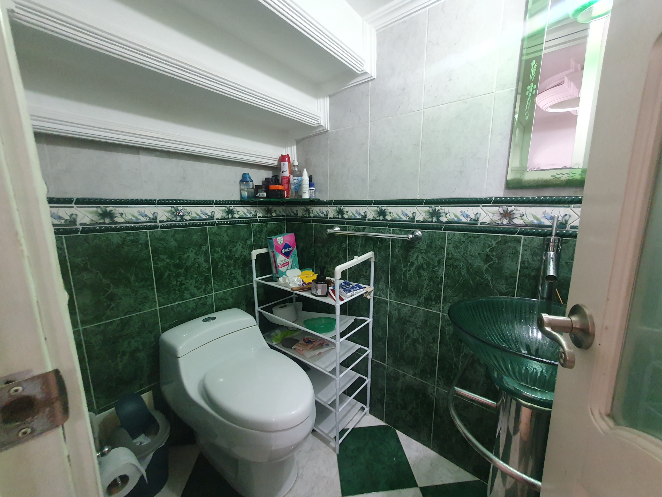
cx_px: 331
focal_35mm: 13
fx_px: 249
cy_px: 248
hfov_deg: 106.2
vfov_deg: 89.9
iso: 500
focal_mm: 1.8
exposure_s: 1/30
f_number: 2.2
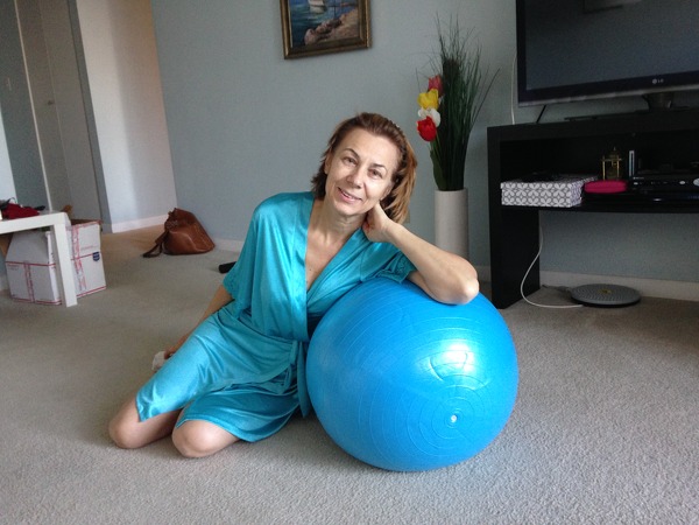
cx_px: 350
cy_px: 262
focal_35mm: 33
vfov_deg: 42.9
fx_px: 666
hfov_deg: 55.4
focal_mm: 4.12
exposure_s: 1/20
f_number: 2.4
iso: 200
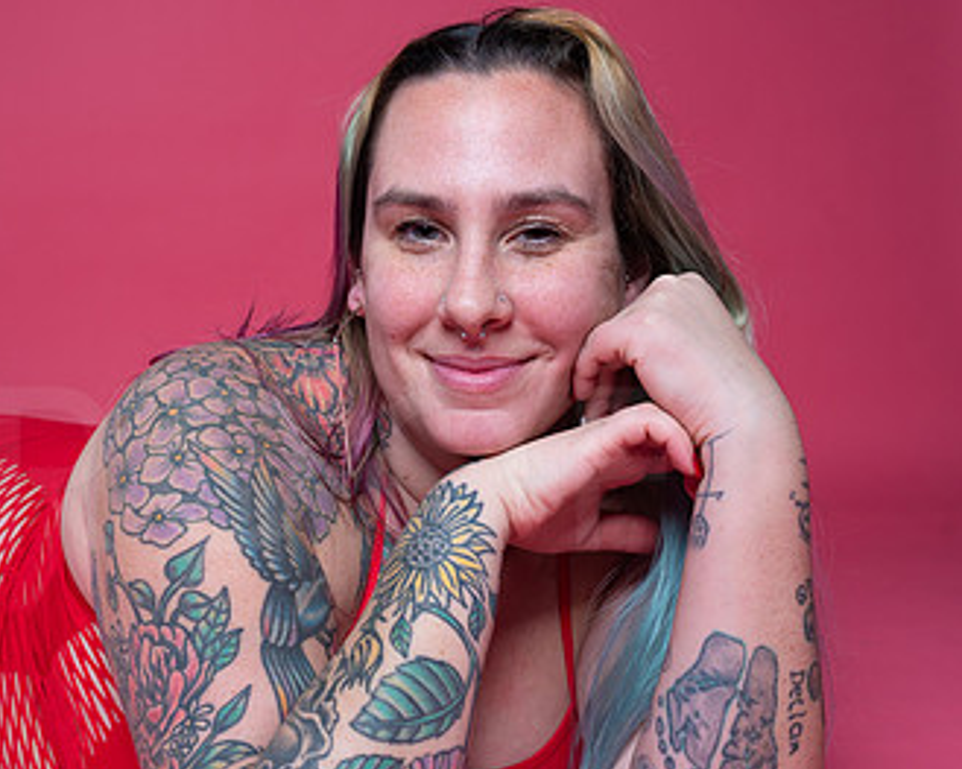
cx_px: 257
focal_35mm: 58
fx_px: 1651
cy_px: 469
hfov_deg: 32.0
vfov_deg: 26.2
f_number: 8
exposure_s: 1/160
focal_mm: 35
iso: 100
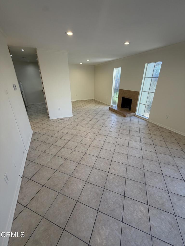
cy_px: 123
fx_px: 100
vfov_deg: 102.1
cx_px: 92
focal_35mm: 14
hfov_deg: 85.7
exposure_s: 1/120
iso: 80
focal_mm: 2.22
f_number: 2.2
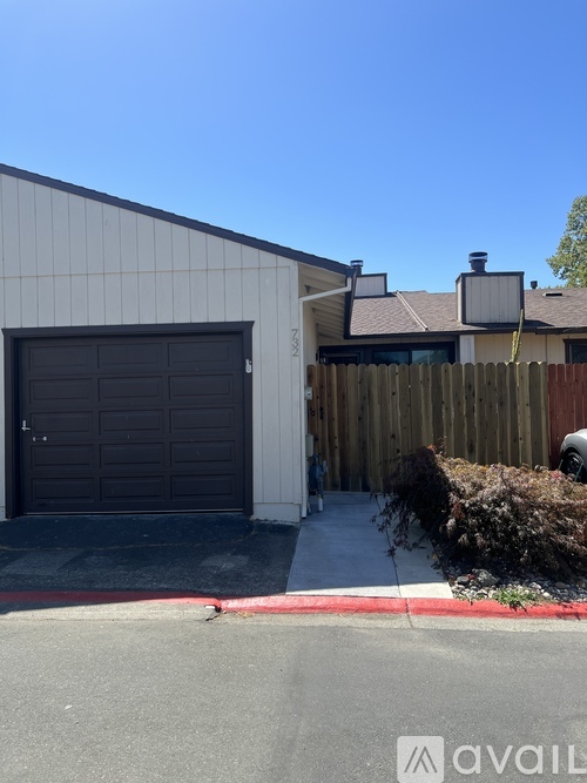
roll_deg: +2.0
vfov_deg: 67.3
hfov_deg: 53.0
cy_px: 392
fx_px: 588
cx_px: 294
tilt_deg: +1.6
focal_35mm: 26
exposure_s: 1/2695
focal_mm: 5.7
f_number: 1.5
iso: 50
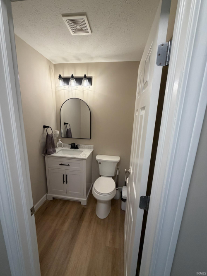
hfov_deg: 85.7
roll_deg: -2.0
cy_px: 138
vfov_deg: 102.1
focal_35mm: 14
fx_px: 112
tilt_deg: -11.4
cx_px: 104
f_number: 2.2
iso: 160
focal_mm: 2.22
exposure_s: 1/120
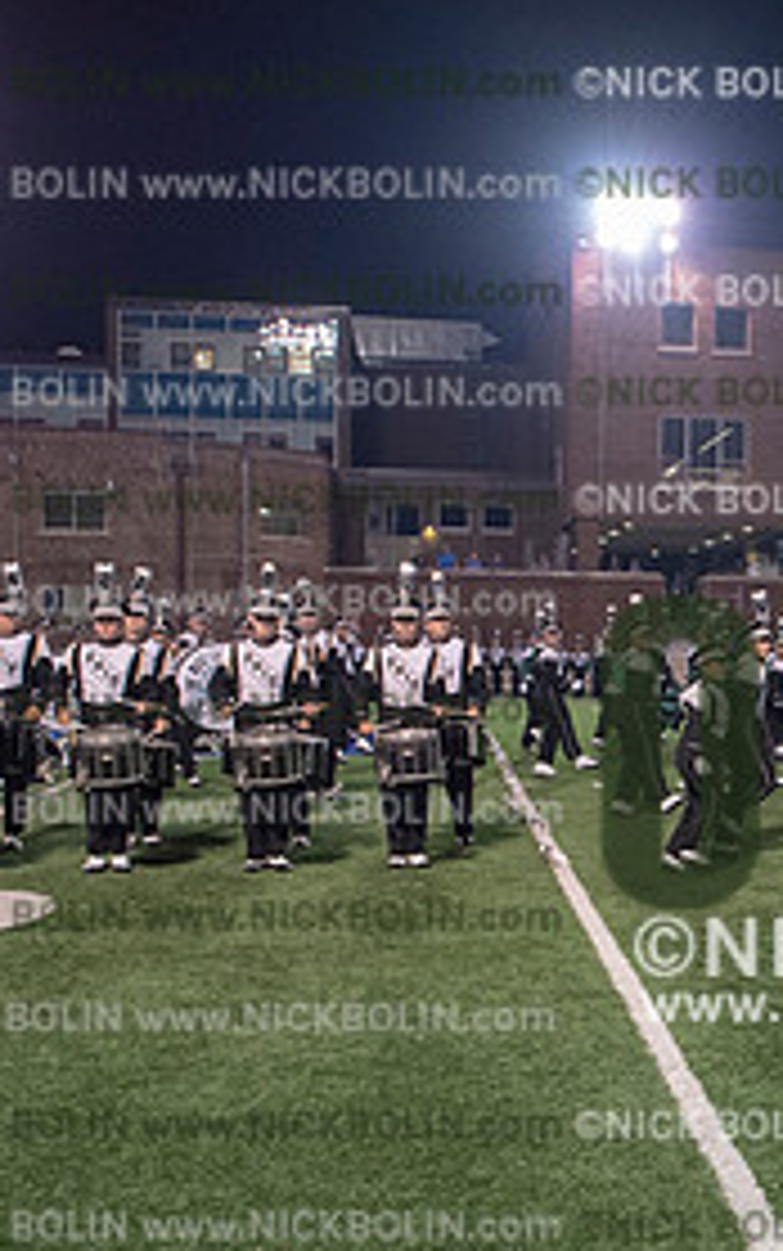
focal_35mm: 51
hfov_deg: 23.4
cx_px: 918
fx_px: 1739
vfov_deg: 39.2
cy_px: 812
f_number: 3.2
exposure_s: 1/500
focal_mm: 24
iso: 3200
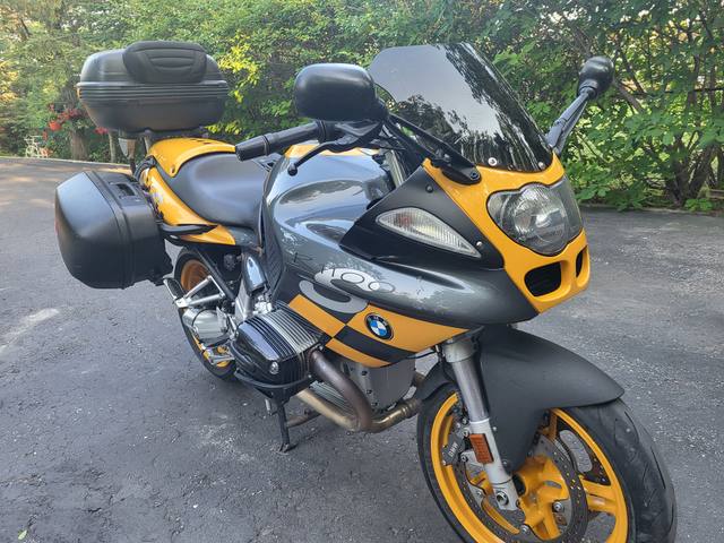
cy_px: 272
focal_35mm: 26
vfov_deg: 53.1
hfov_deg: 67.3
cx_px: 362
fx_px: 544
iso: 100
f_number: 1.8
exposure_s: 1/120
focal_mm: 5.4
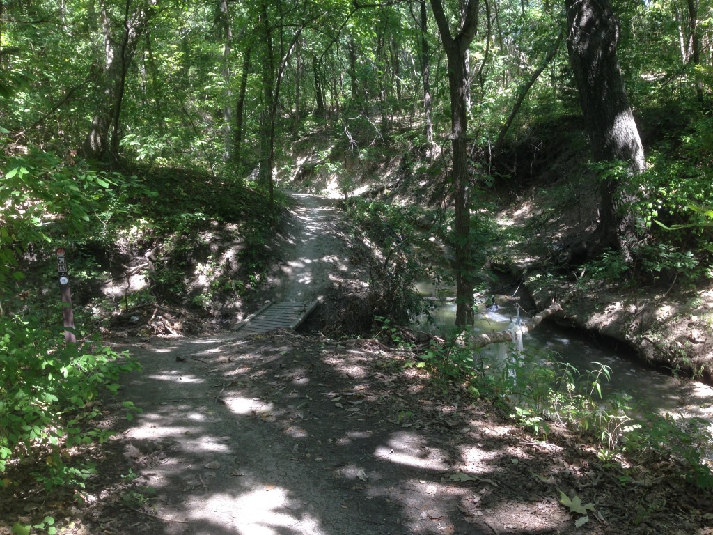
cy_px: 268
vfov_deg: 42.9
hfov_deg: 55.4
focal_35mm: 33
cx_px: 356
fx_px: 680
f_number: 2.4
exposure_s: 1/120
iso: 64
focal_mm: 4.12
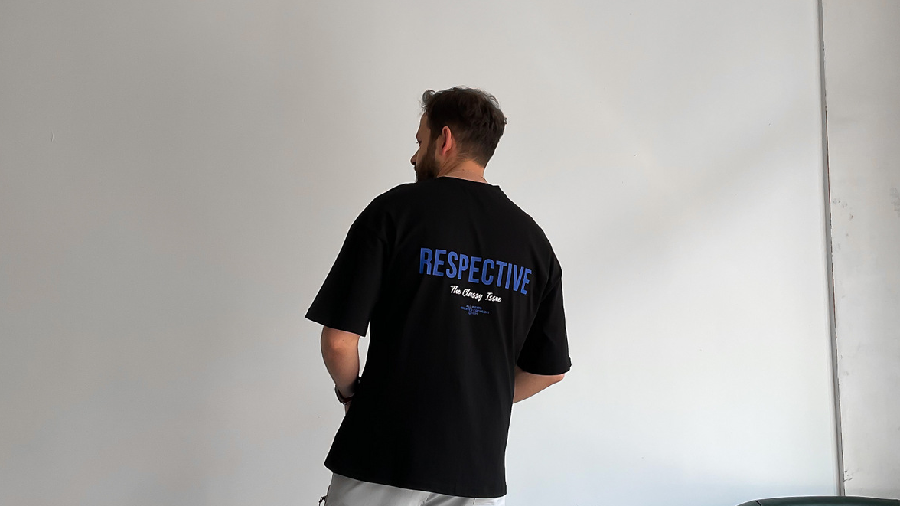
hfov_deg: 47.4
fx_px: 1026
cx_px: 456
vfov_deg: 27.6
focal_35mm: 43
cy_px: 303
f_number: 1.8
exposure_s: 1/125
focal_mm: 3
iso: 16
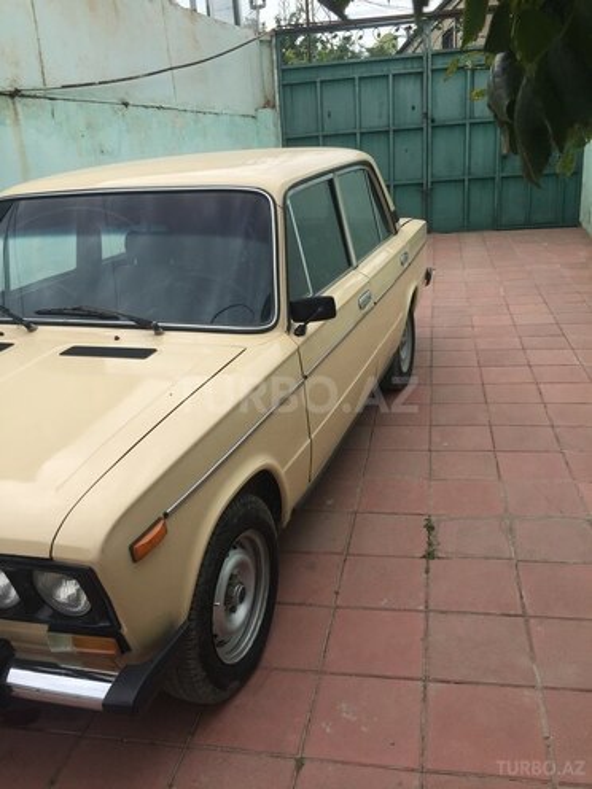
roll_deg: +4.8
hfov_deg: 48.2
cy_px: 394
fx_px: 661
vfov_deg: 61.7
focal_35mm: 29
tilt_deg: -18.3
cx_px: 296
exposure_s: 1/2083
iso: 32
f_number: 2.2
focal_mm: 4.15
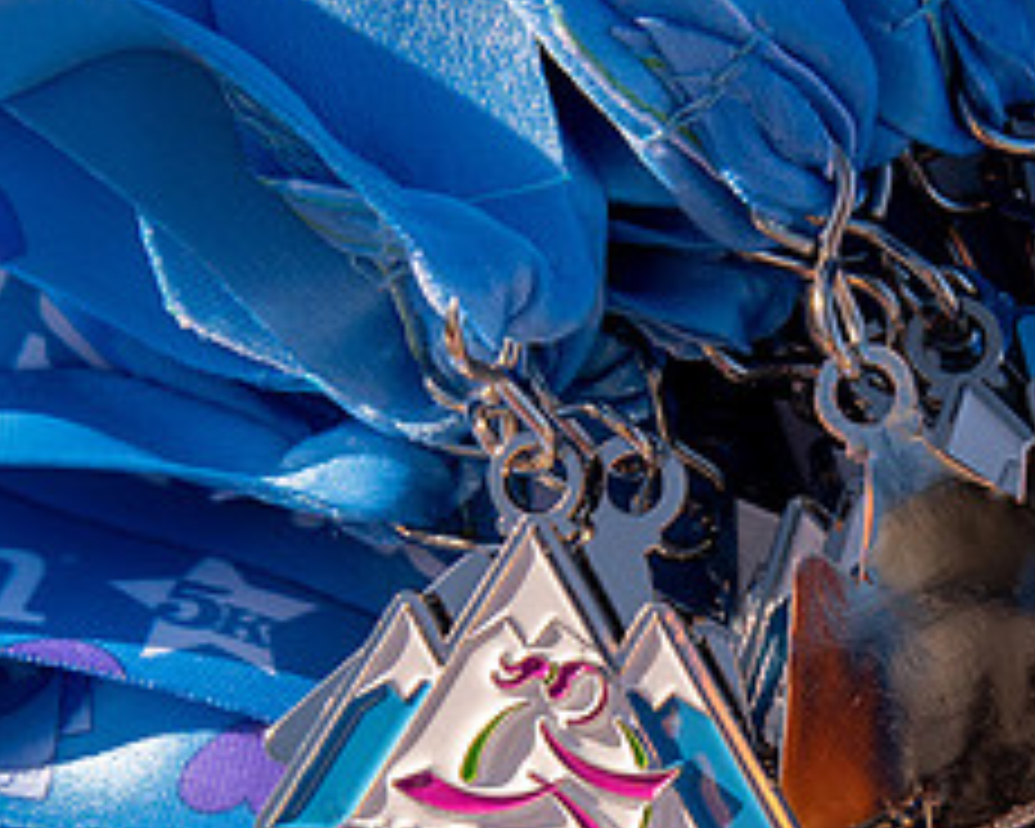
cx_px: 947
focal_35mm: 227
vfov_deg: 6.8
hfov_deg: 8.5
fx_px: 6953
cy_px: 765
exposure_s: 1/1250
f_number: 11
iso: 800
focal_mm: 85
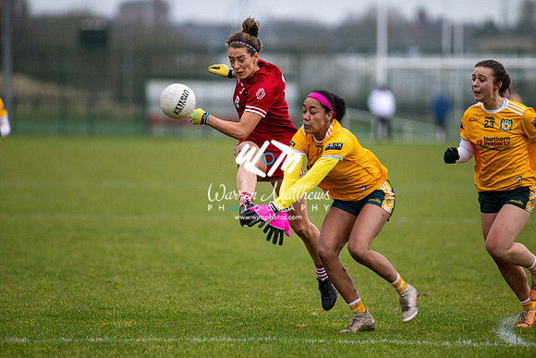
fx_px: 4468
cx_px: 268
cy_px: 179
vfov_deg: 4.6
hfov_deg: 6.9
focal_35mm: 300
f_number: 2.8
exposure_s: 1/640
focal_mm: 300
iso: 1800
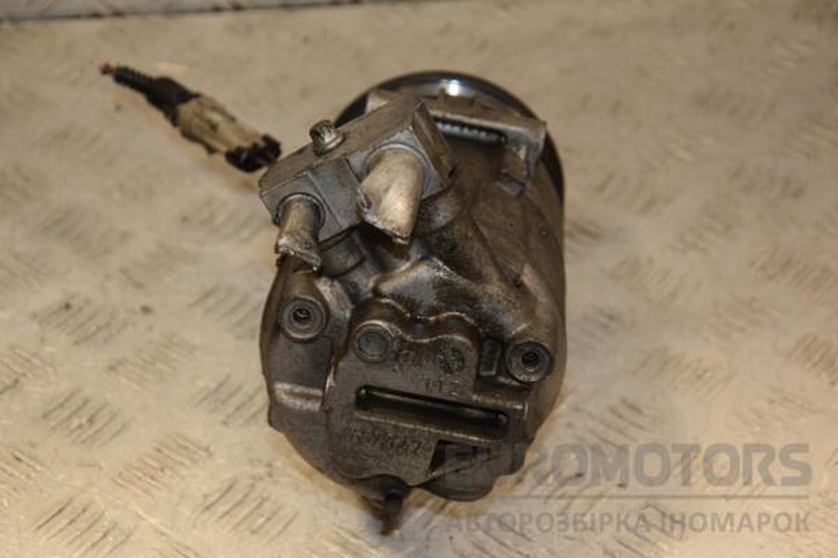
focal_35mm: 99
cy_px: 279
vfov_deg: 13.8
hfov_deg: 20.6
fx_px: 2304
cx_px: 419
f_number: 5.6
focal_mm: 66
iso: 800
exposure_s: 1/200
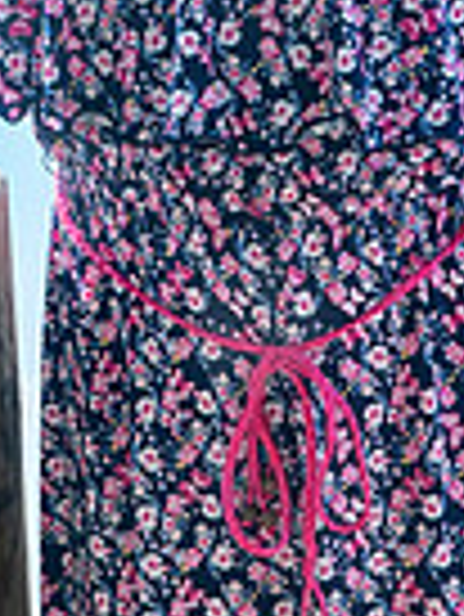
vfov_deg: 8.9
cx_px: 99
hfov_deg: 6.7
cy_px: -27
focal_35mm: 221
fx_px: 3944
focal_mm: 70
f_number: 20
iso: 800
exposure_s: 1/60
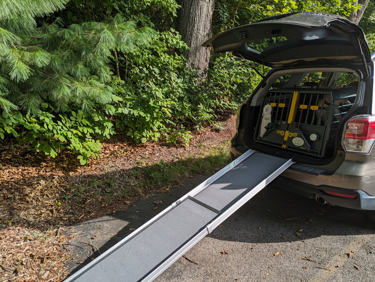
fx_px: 271
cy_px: 141
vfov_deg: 54.9
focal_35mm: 25
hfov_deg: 69.4
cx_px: 188
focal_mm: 5.43
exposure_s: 1/974
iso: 48
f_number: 1.89
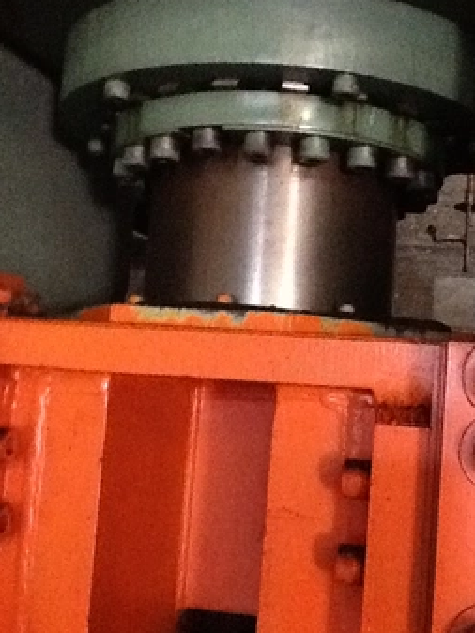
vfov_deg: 49.0
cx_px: 278
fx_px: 695
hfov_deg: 37.6
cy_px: 323
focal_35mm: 38
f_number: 2.4
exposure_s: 1/15
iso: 800
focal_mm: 2.03
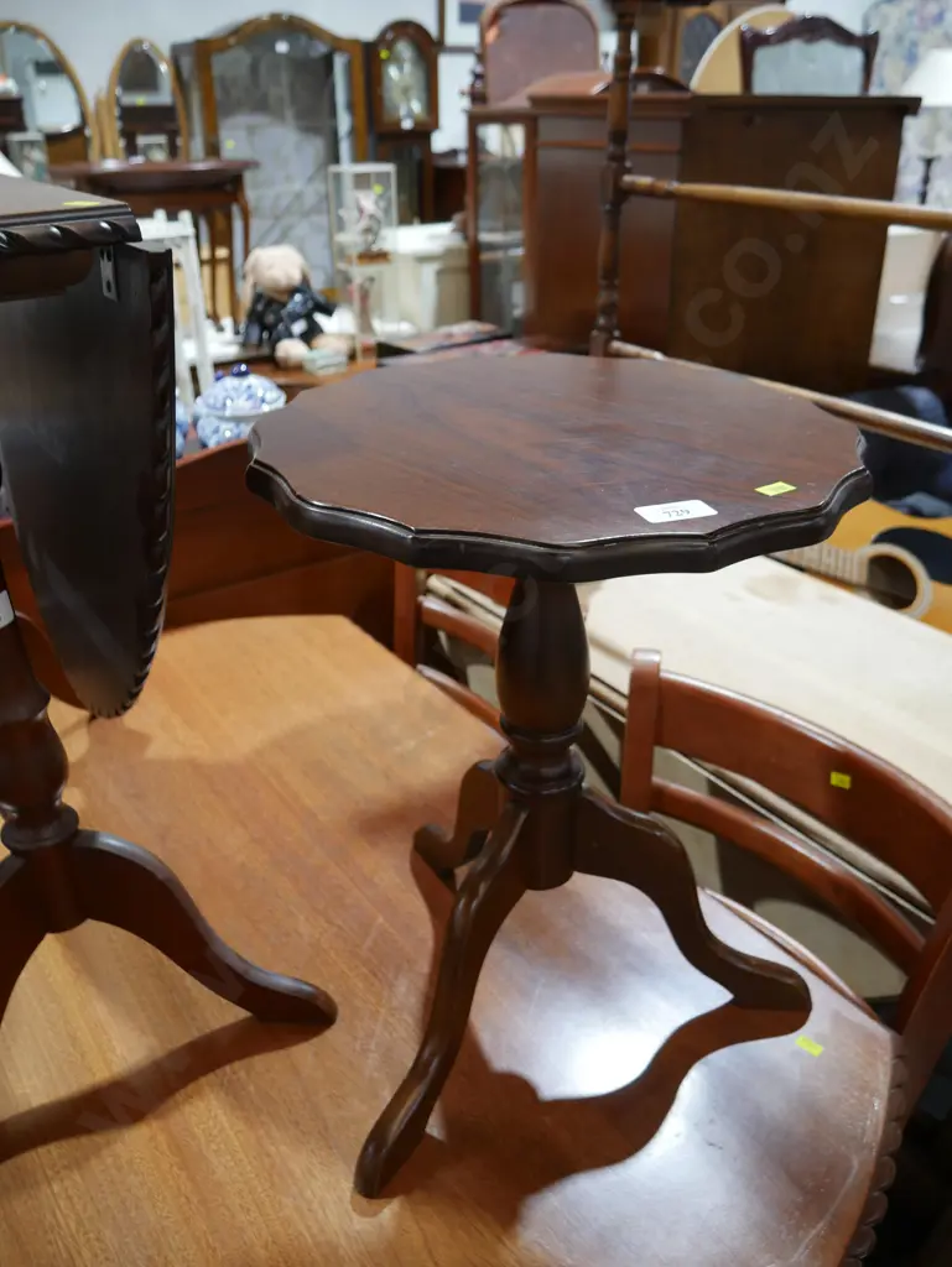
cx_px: 476
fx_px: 1099
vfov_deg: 59.9
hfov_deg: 46.8
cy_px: 634
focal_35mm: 30
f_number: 3.6
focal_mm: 15
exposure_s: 1/60
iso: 500
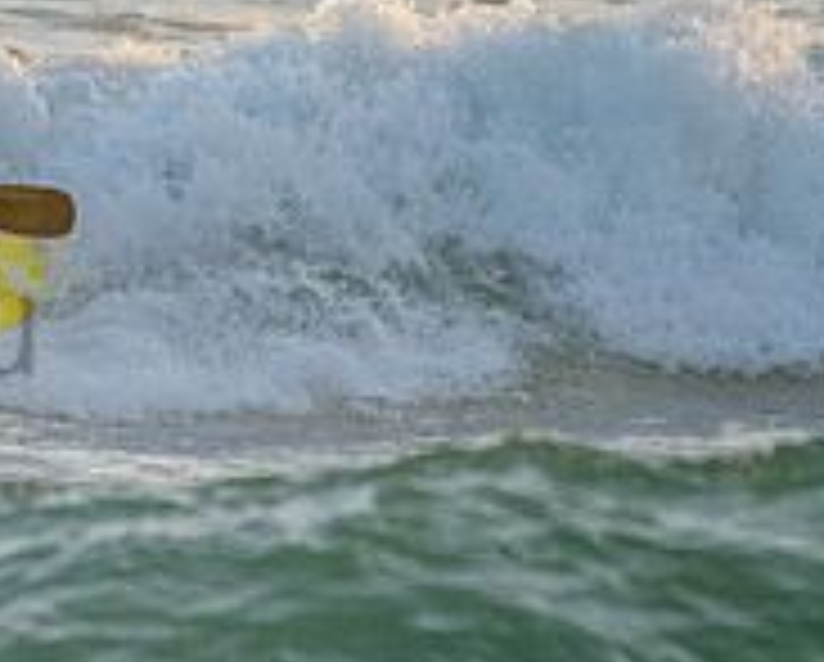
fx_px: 44407
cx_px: -148
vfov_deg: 0.9
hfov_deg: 1.1
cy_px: 76
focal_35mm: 1818
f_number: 5.6
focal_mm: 500
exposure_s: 1/1250
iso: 500
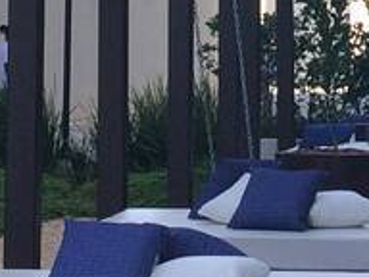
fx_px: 2324
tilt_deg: +8.4
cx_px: 217
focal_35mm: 218
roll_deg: +1.6
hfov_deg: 9.1
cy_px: -396
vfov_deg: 6.5
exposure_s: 1/357
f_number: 2.2
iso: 32
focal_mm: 4.15
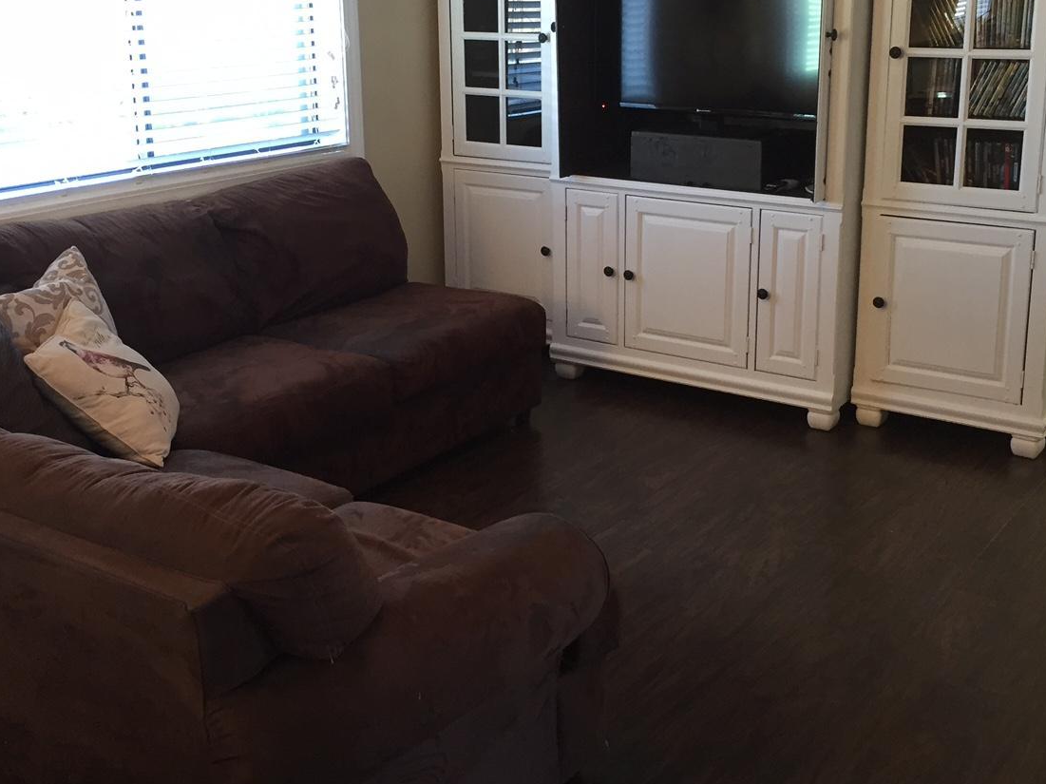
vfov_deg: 33.4
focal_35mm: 43
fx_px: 1299
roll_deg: +0.1
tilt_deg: -14.2
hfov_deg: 43.8
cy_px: 293
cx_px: 557
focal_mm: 4.15
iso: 100
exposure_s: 1/30
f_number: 2.2
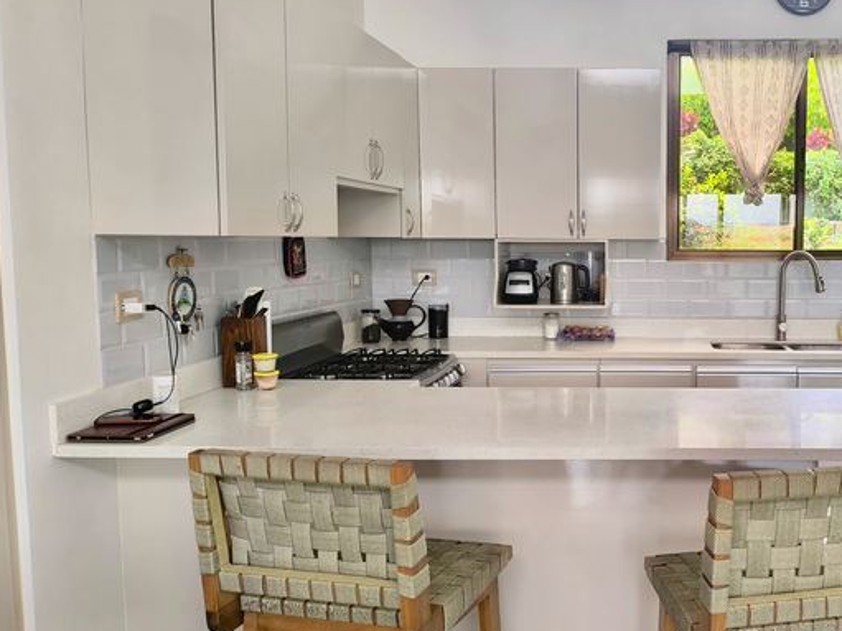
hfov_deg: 49.1
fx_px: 875
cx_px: 643
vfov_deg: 39.6
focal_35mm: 36
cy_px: 318
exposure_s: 1/100
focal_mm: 6.14
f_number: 1.65
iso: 125
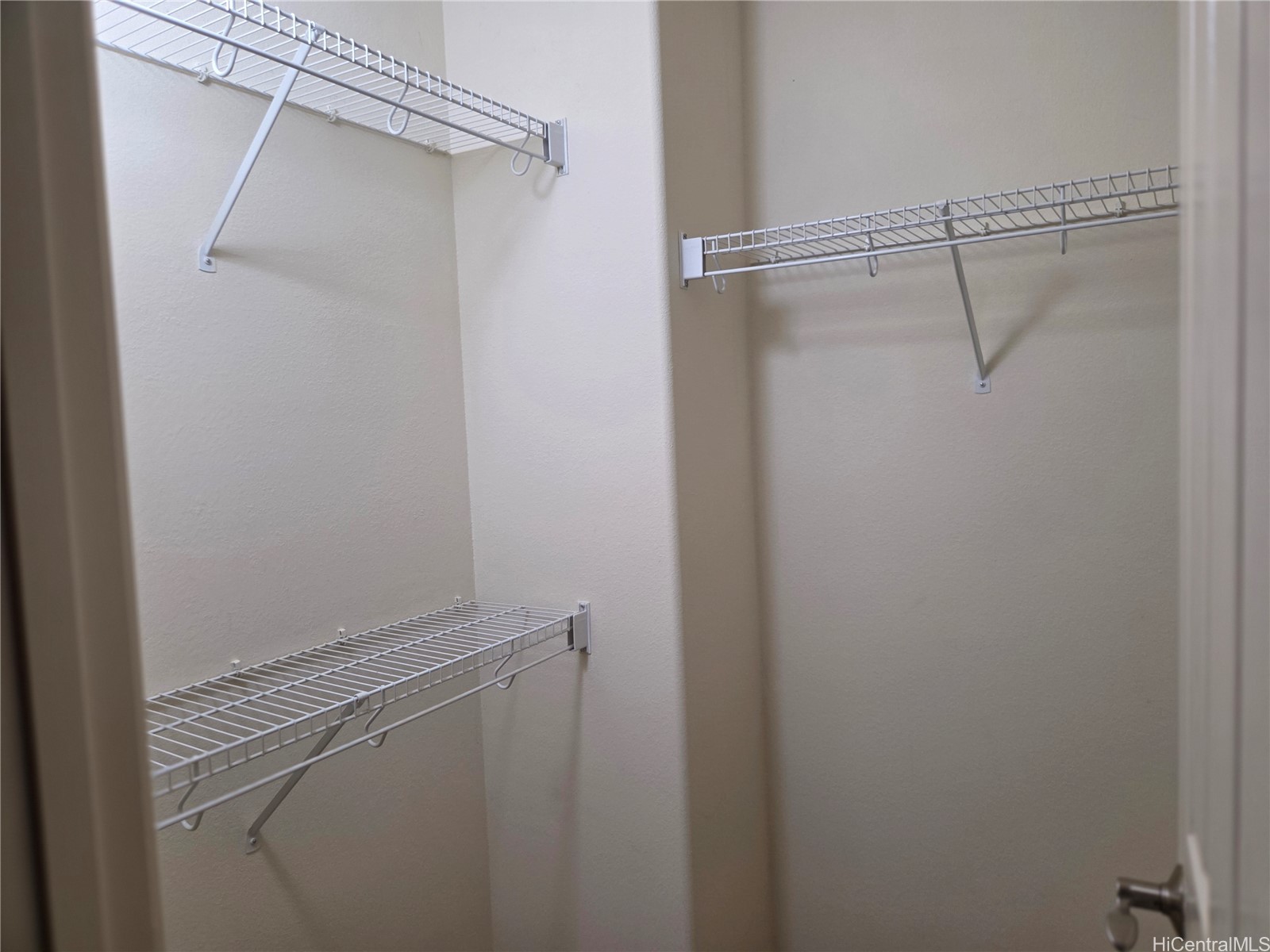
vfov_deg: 58.9
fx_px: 844
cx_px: 635
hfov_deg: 73.9
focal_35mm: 23
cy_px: 476
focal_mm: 5.4
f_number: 1.8
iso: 250
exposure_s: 1/120
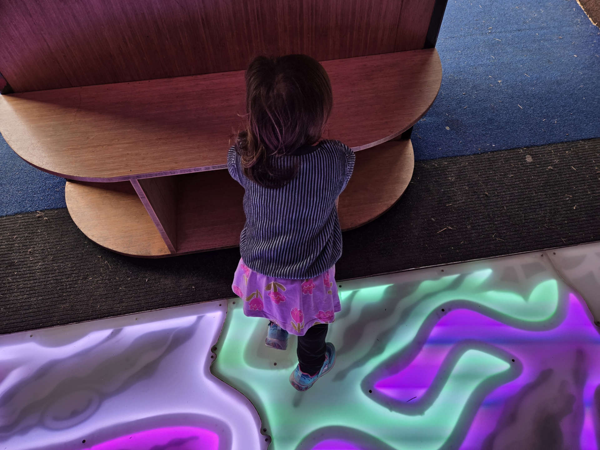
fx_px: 399
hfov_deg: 73.9
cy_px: 225
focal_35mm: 23
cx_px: 300
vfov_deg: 58.9
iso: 80
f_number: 1.8
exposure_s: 1/565
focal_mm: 5.4
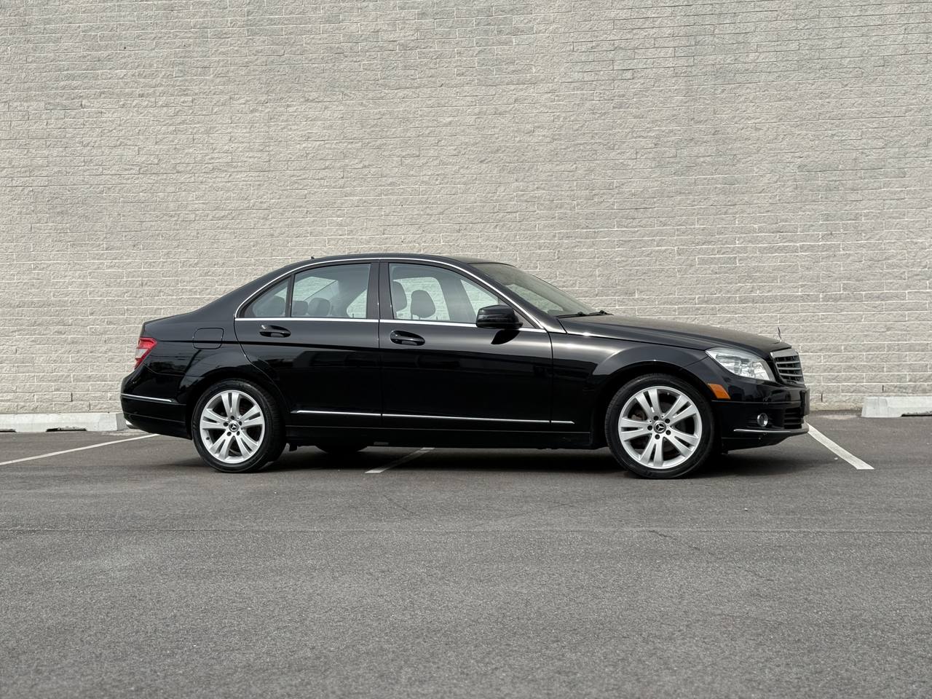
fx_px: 1292
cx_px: 466
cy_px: 350
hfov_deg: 39.7
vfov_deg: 30.3
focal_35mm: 48
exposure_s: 1/3704
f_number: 1.78
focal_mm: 6.76
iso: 80
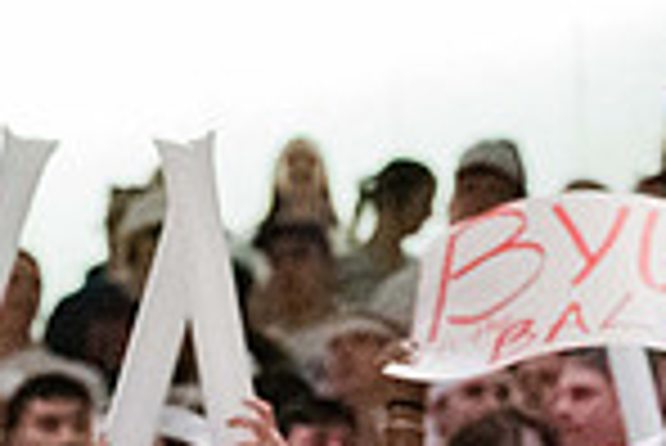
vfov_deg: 3.9
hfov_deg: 5.9
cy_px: 1026
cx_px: -19
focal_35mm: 350
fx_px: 6481
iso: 20000
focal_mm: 70
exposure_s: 1/1000
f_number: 2.8
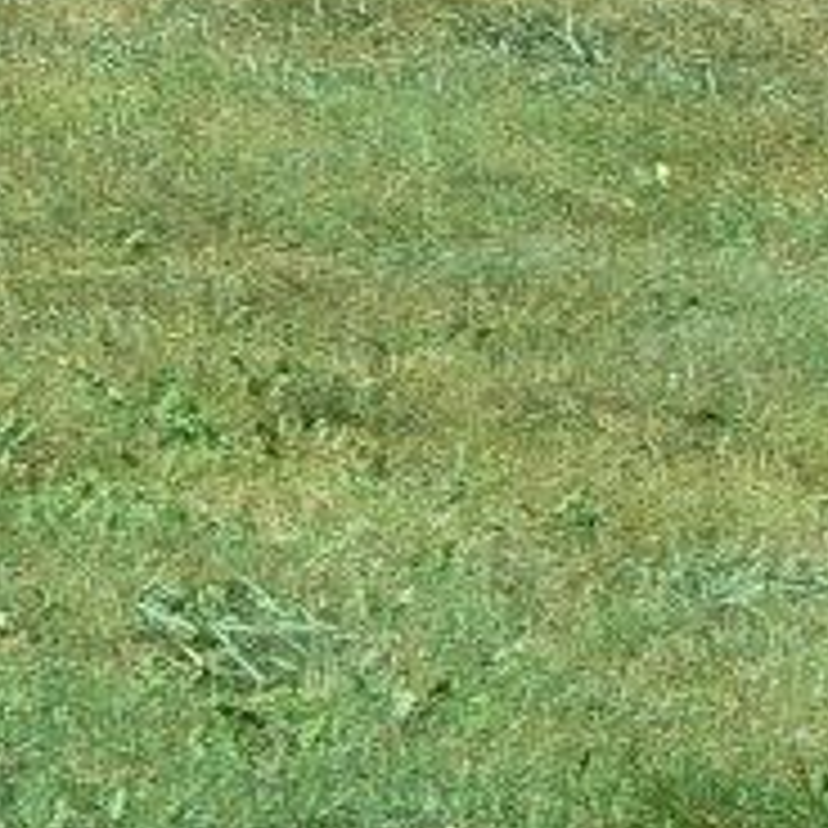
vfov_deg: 5.4
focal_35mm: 319
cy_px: -932
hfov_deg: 5.4
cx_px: -702
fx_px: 8633
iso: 80
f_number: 5.6
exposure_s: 1/200
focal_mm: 9.6
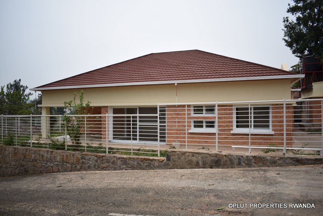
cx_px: 162
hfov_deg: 67.3
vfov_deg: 48.0
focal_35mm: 27
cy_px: 108
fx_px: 242
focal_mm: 18
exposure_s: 1/640
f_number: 3.5
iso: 100
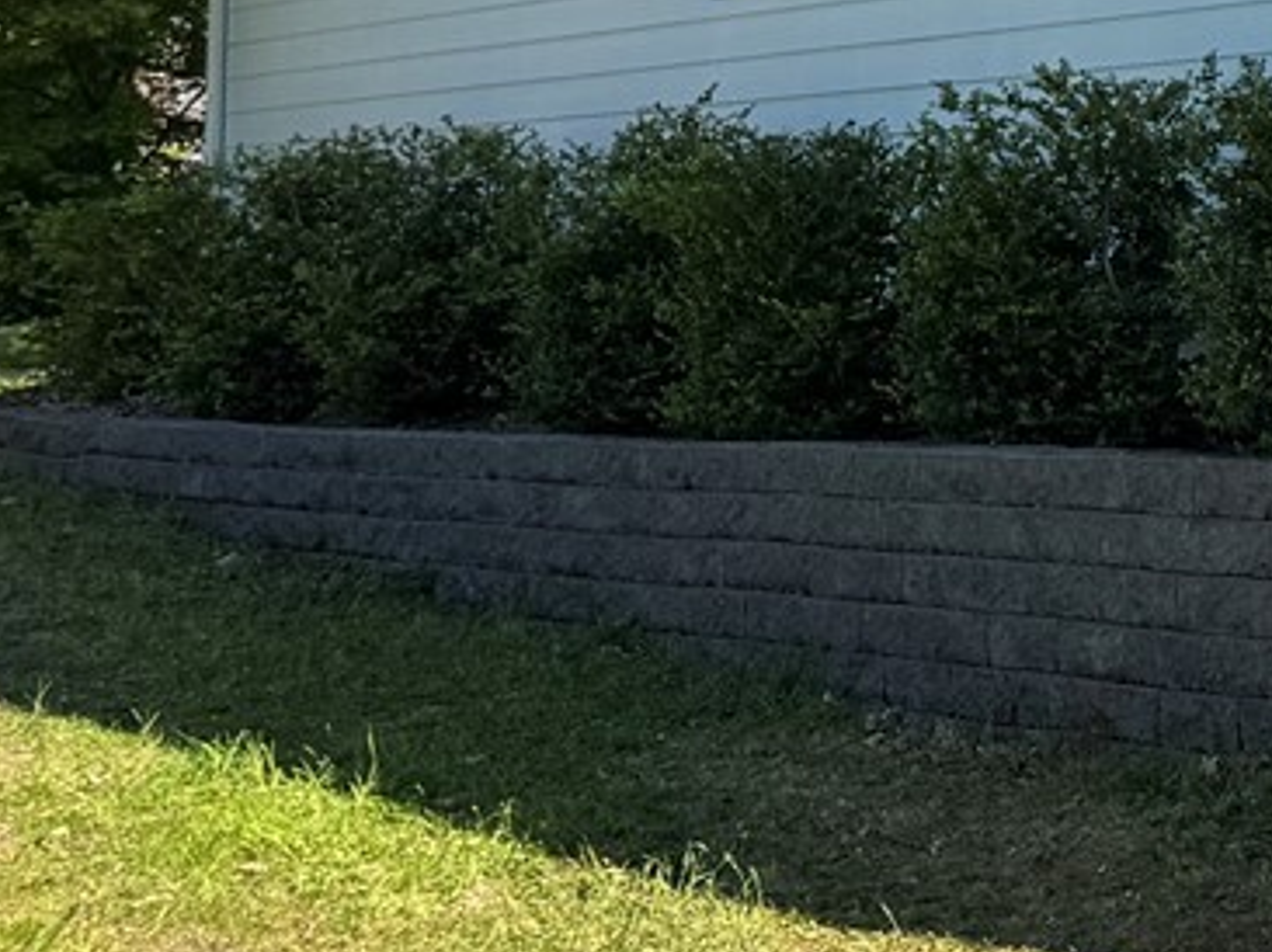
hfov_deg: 15.0
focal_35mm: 105
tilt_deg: +5.8
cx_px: 2593
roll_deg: +0.8
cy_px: -167
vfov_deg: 13.7
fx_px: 3856
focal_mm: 6.76
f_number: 1.78
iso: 80
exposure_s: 1/2041
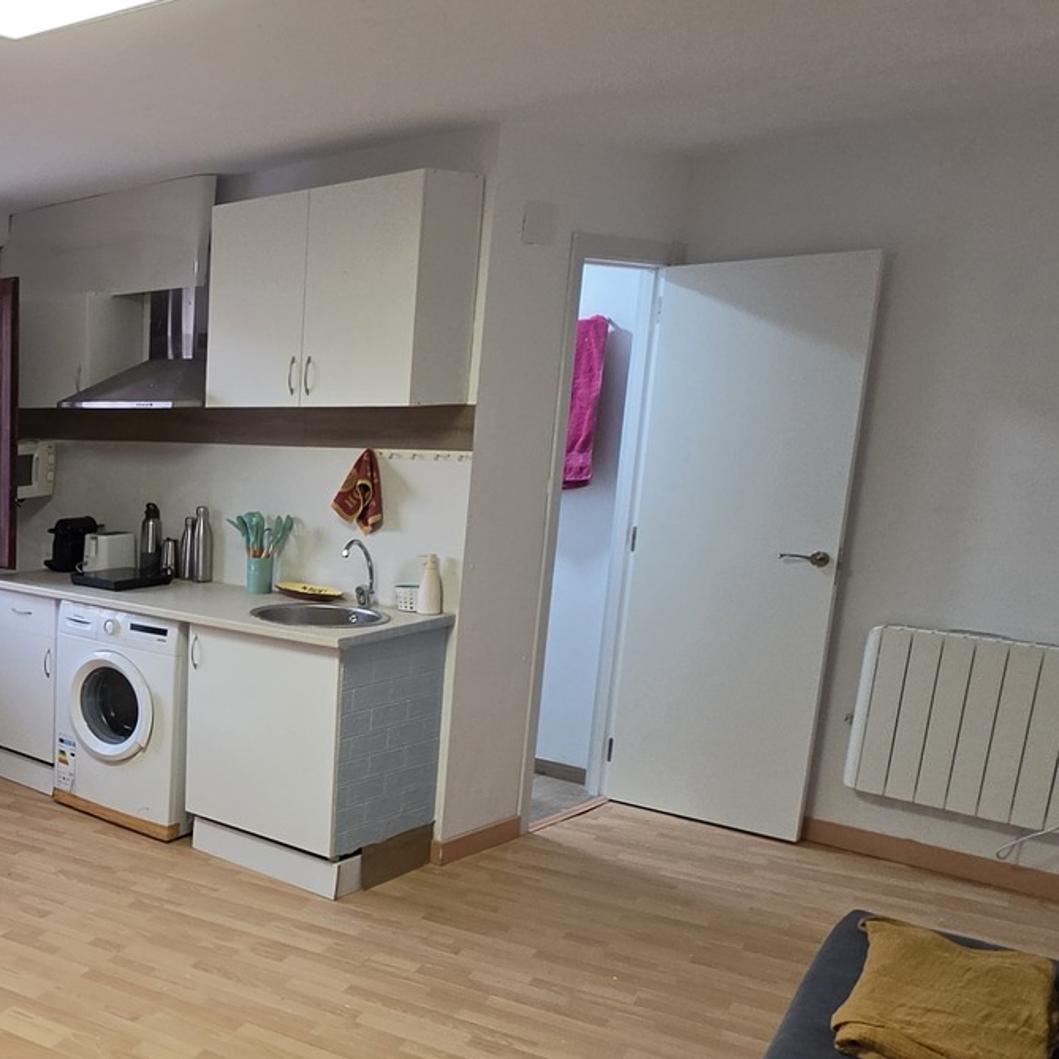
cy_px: 638
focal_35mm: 33
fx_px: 1142
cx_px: -157
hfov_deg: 39.0
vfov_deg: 49.4
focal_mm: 2.2
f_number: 1.9
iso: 125
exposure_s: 1/100
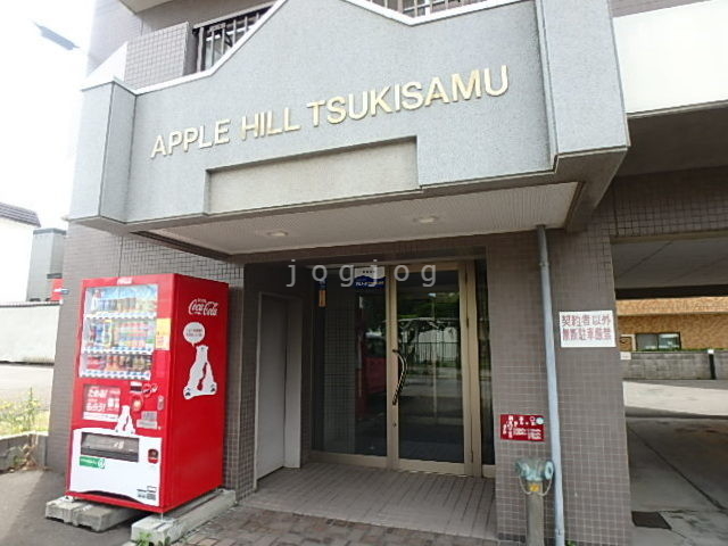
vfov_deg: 63.4
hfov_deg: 79.0
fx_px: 442
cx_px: 364
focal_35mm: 21
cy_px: 273
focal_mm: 3.7
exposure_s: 1/250
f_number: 3.5
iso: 125
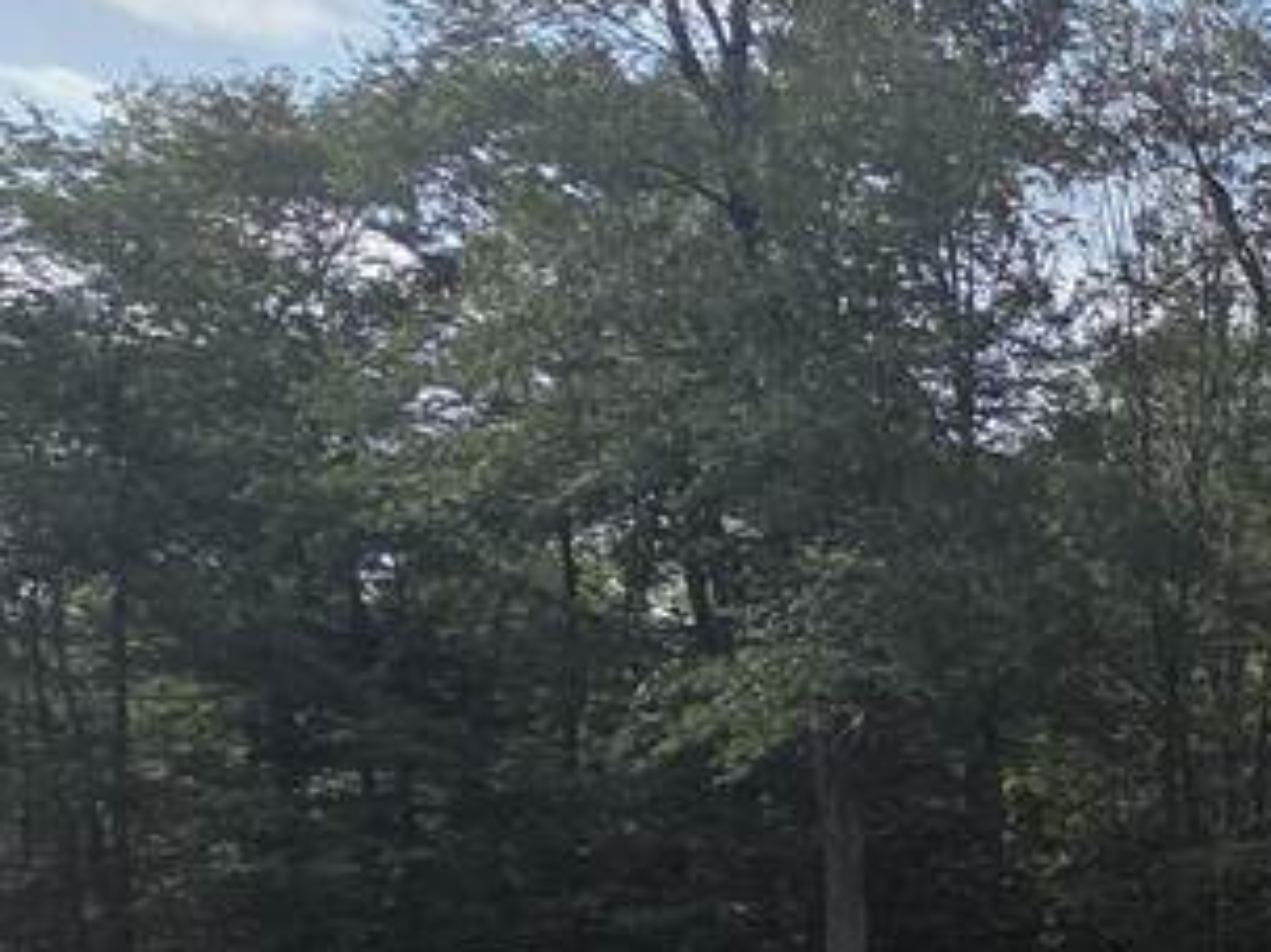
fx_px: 2019
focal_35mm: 55
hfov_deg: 22.7
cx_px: 2206
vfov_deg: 24.8
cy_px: 1036
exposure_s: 1/2913
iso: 50
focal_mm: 2.2
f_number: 2.2
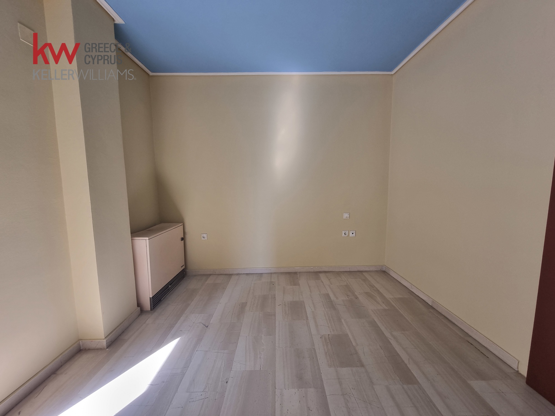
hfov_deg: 106.2
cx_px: 278
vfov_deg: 89.9
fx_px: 208
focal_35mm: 13
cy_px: 208
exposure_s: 1/50
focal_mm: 2.2
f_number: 2.2
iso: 80
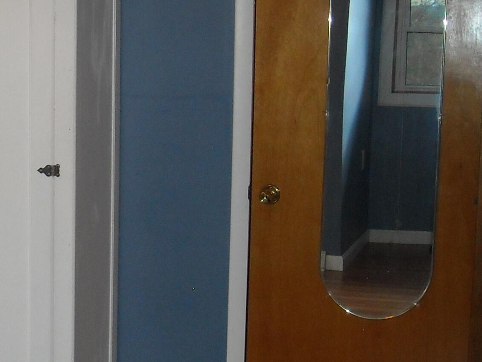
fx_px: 1295
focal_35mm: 93
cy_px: 241
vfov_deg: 15.9
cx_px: 18
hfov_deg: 20.5
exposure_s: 1/60
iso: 200
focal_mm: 5.7
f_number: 2.8
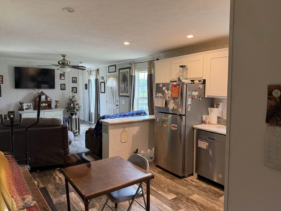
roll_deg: +0.0
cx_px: 139
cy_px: 104
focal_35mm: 25
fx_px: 203
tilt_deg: -4.4
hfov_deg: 69.4
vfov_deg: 54.9
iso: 250
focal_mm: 6.76
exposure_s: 1/60
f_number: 1.78
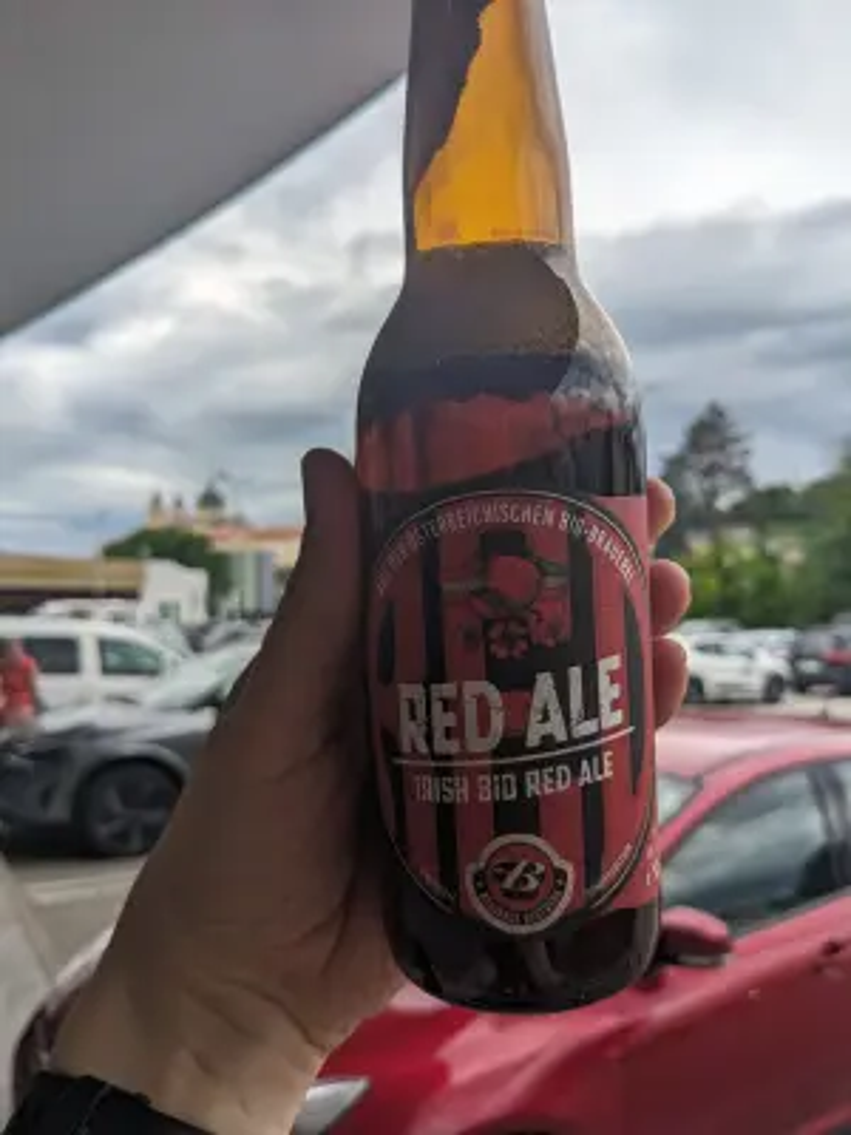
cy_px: 568
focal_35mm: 27
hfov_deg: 51.4
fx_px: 885
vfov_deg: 65.3
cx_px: 426
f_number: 1.73
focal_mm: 4.38
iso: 60
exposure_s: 1/3344
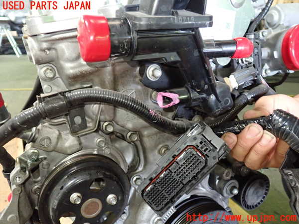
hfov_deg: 60.0
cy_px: 112
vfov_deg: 46.8
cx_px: 150
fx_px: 259
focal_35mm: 30
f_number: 2.3
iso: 500
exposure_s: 1/30
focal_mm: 5.4
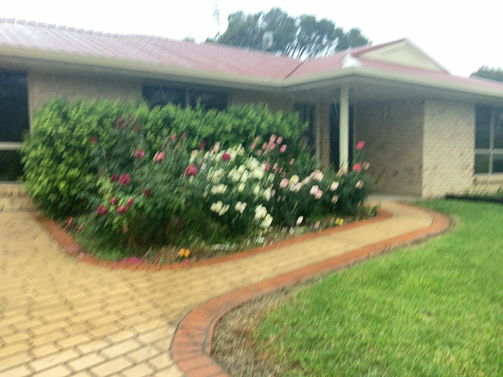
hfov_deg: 58.4
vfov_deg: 45.4
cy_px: 188
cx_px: 252
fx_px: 450
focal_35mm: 31
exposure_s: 1/100
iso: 50
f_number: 2.4
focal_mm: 3.3
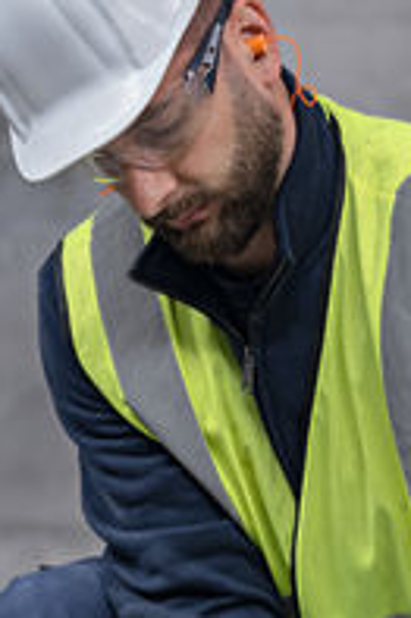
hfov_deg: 7.7
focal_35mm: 177
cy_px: 609
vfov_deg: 11.5
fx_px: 3036
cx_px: 220
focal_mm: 58
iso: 500
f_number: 3.5
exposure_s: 1/160
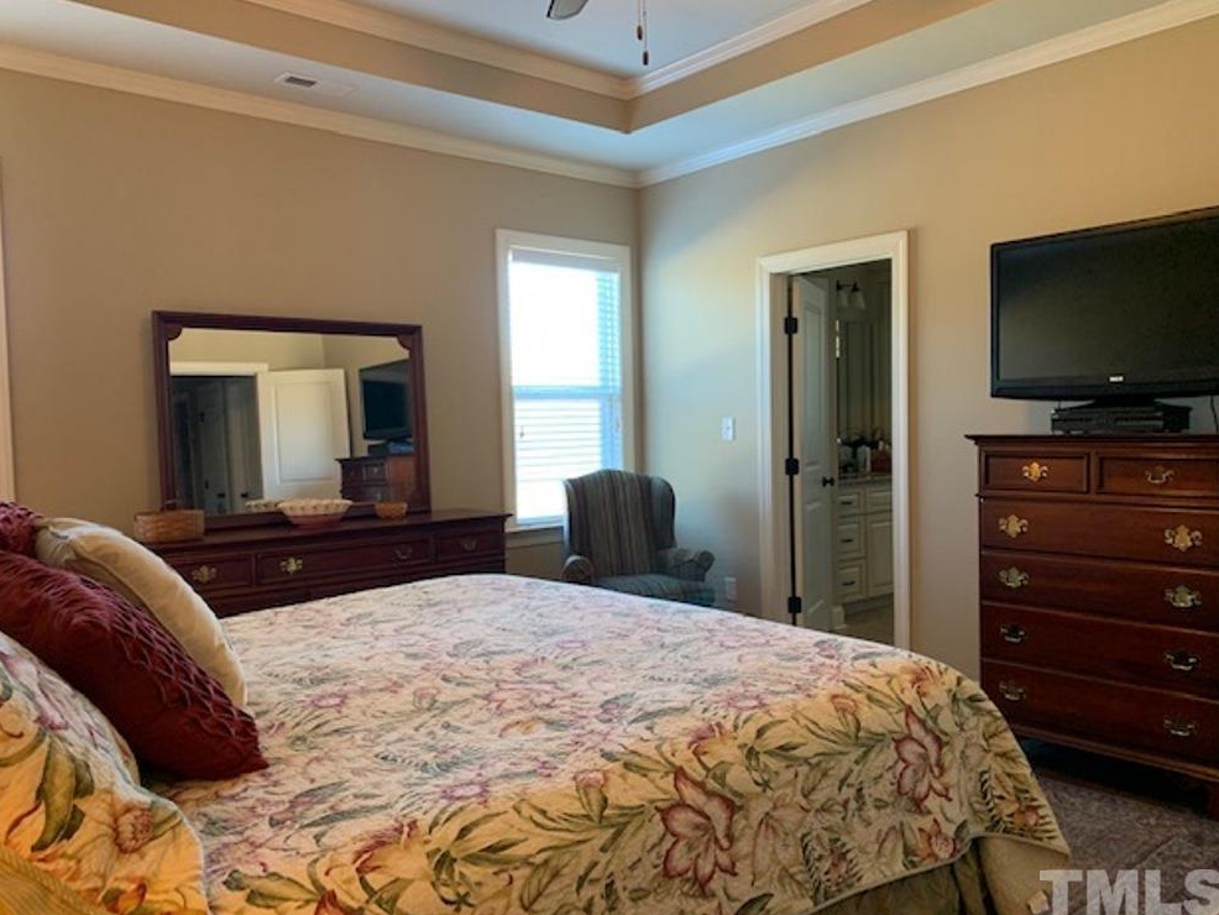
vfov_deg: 51.4
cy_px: 455
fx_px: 951
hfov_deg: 65.3
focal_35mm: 27
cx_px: 610
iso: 250
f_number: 1.8
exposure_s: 1/60
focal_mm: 4.25
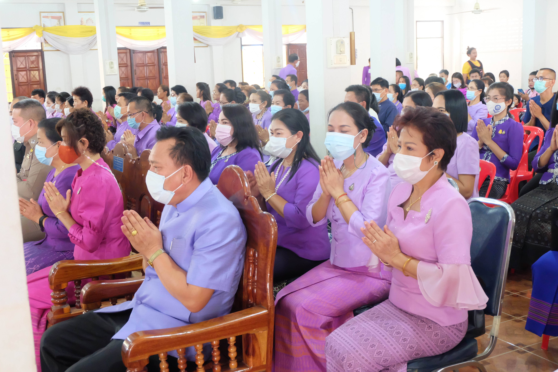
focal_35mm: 42
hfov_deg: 46.4
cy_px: 186
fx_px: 651
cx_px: 279
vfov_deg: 31.9
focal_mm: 28.2
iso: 6400
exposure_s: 1/50
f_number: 4.5
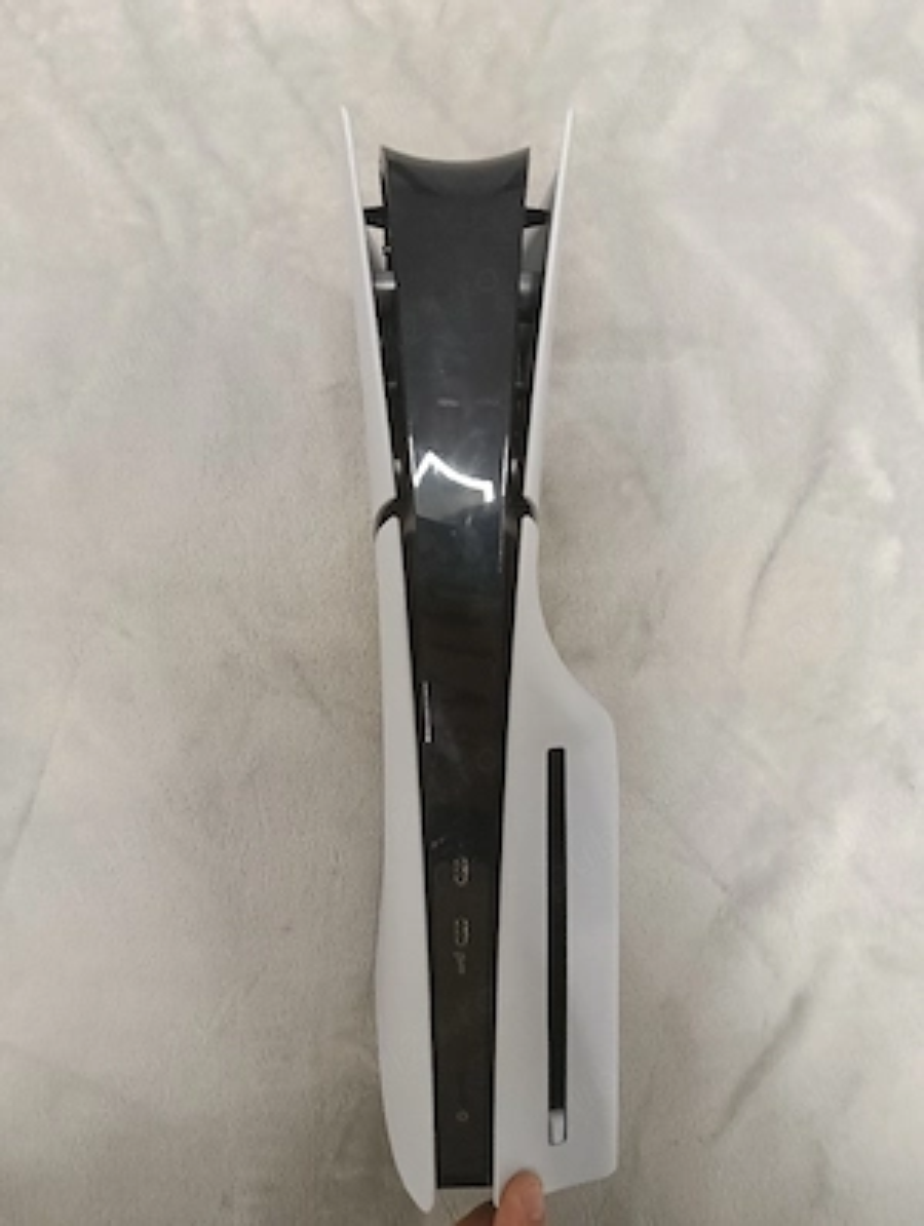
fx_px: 958
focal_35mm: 27
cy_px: 613
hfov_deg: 51.5
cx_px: 462
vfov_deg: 65.2
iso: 640
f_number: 1.8
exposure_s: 1/33.3
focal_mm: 3.98
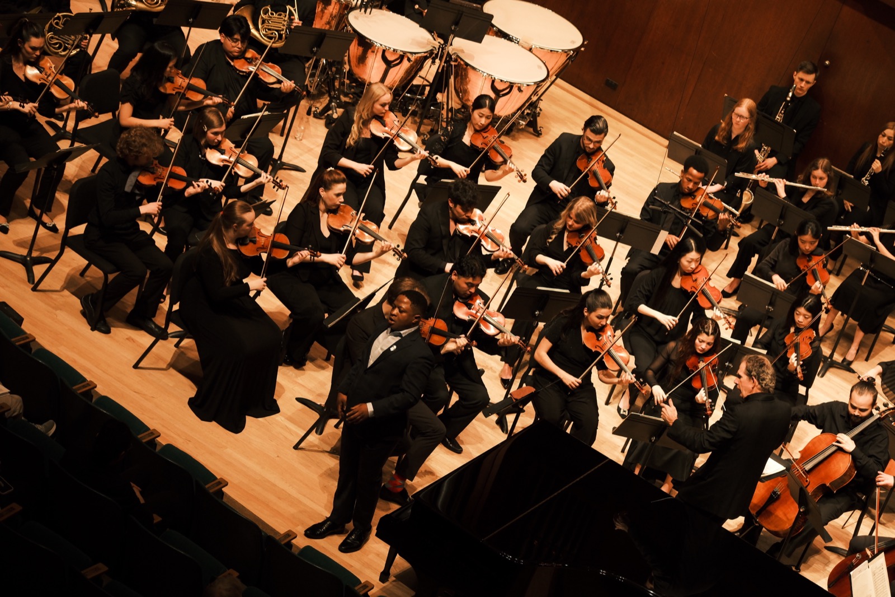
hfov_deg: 19.5
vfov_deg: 13.0
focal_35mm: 105
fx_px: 2610
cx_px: 448
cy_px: 298
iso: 1250
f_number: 4
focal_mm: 70
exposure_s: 1/105
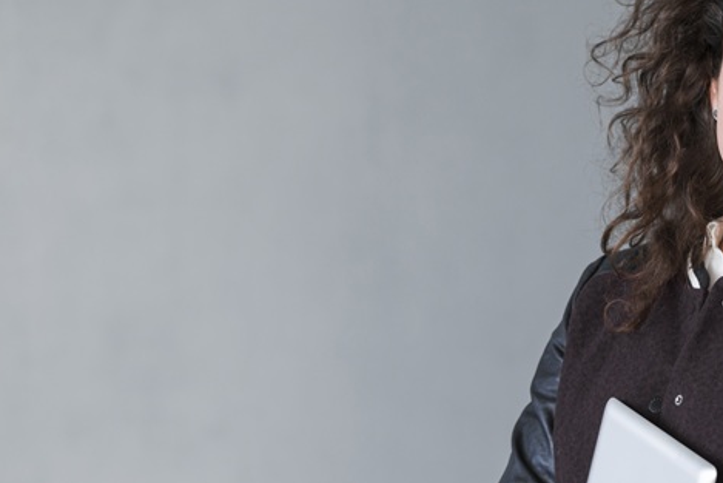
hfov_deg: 12.6
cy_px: 327
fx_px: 3274
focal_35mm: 163
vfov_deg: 8.4
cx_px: 543
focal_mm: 85
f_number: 2.8
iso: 400
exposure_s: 1/160
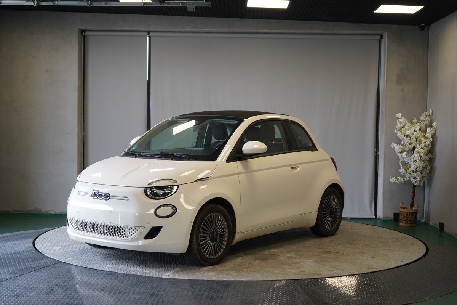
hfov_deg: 38.2
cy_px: 152
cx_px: 228
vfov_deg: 26.0
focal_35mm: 52
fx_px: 660
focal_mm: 52
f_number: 5
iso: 800
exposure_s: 1/160
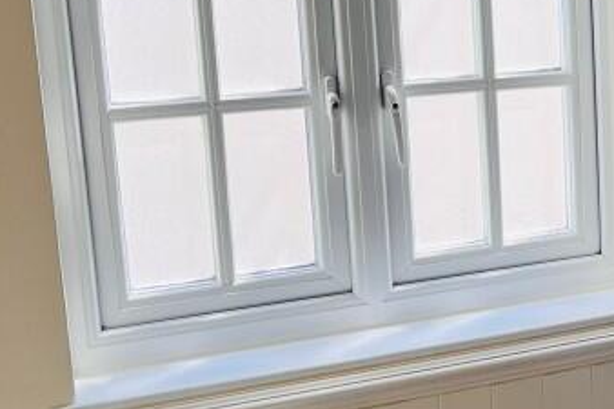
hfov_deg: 21.6
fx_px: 1398
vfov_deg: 16.6
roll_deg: +0.4
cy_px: 118
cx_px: 867
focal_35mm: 82
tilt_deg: -10.2
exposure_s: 1/166
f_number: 1.5
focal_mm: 5.7
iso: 64
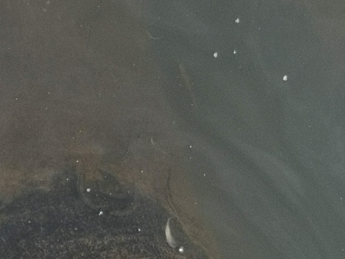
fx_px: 1933
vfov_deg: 7.7
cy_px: 130
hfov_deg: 10.2
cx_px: 172
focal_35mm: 194
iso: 50
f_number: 1.6
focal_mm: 3.95
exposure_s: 1/659
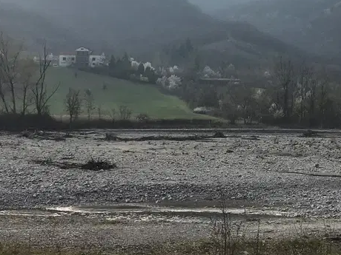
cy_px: 118
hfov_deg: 26.4
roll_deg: -0.4
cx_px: 247
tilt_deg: +1.1
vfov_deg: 20.2
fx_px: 719
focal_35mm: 73
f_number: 1.8
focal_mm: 3.99
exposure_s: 1/2660
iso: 20
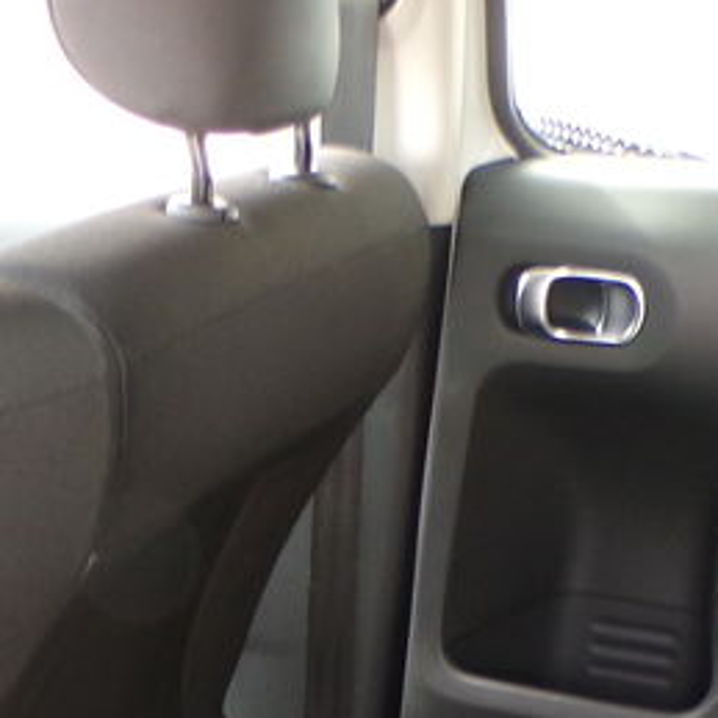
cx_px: 366
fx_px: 1924
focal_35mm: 82
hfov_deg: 21.1
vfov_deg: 19.1
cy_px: 1012
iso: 200
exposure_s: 1/25
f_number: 3
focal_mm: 4.3
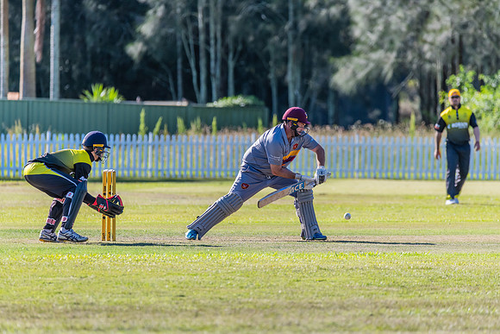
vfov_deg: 3.1
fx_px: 6251
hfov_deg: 4.6
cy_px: 167
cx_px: 250
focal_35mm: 450
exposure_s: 1/2000
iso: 1000
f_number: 6
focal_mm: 450
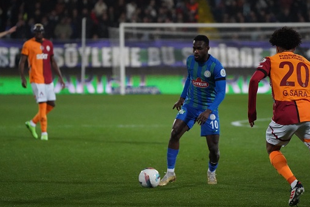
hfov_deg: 6.0
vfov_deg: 4.0
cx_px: 168
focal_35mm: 346
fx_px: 2979
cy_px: 119
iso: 12800
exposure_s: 1/2000
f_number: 5.6
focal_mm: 294
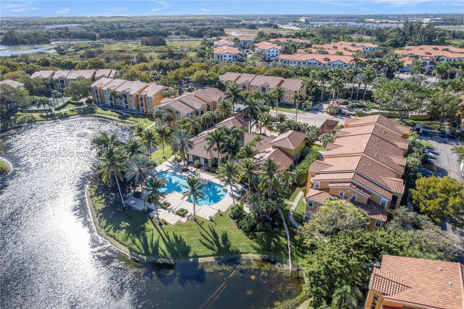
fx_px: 283
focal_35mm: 22
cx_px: 232
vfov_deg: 57.2
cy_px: 154
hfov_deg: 78.6
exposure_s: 1/2500
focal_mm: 8.38
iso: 100
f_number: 2.8
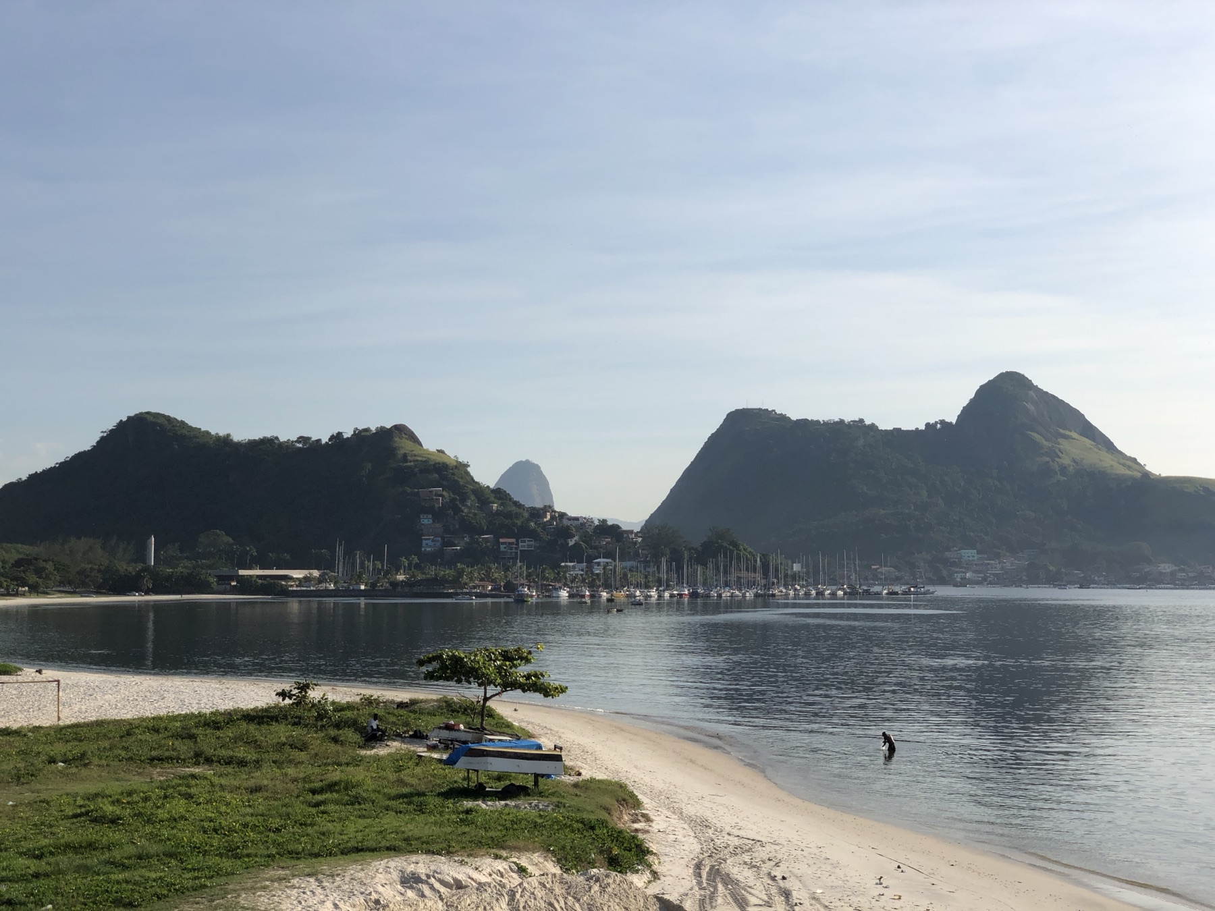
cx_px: 608
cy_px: 456
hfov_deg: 36.8
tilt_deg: +3.2
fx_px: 1825
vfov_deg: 28.0
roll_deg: +1.3
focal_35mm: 52
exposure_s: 1/1799
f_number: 2.4
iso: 16
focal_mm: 6
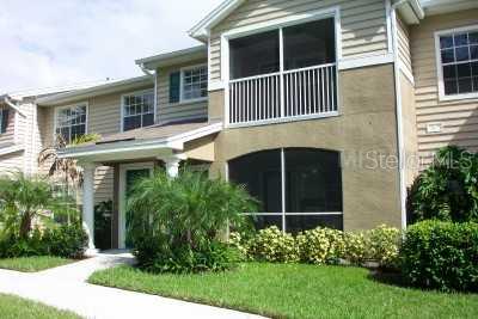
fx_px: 465
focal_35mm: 35
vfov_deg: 37.9
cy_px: 160
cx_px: 239
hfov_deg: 54.4
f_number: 9.5
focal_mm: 7.5
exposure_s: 1/180
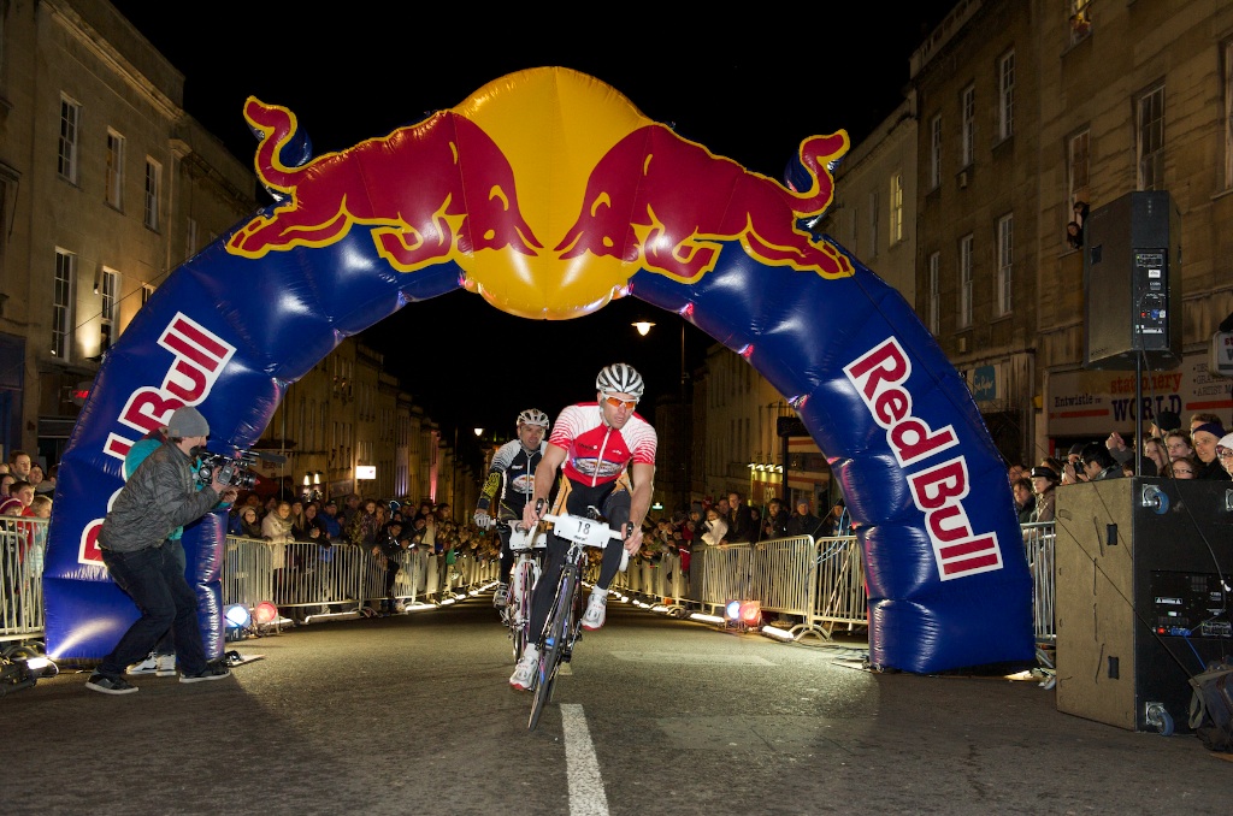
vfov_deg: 37.7
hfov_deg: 54.5
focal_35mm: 35
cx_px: 616
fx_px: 1196
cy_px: 408
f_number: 5
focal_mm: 35
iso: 5000
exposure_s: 1/160
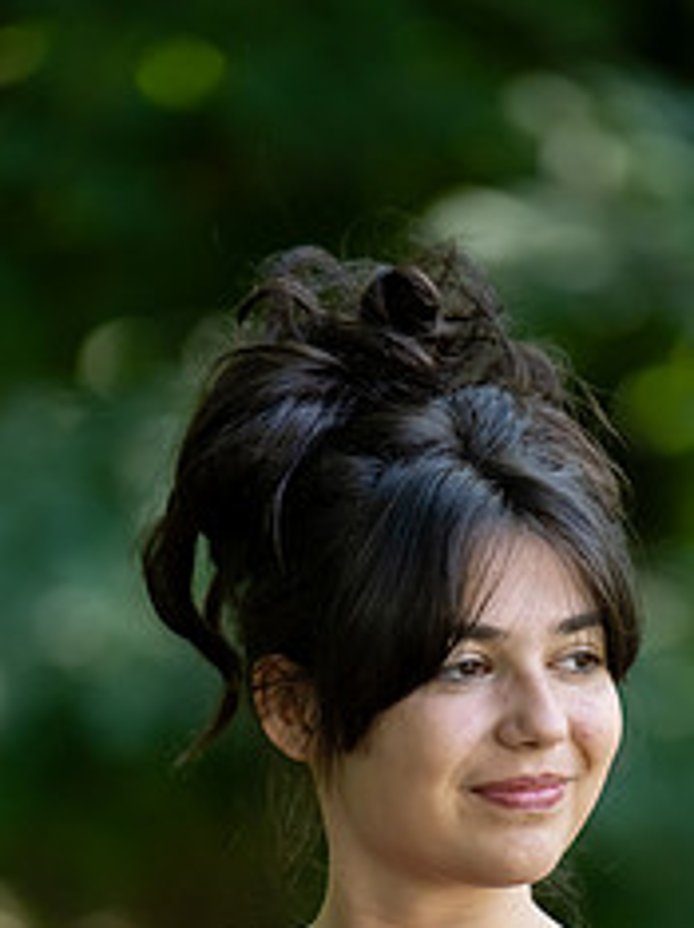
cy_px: 829
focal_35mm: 370
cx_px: 432
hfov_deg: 4.0
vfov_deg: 5.4
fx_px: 9909
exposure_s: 1/640
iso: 1250
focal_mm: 200
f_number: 3.2
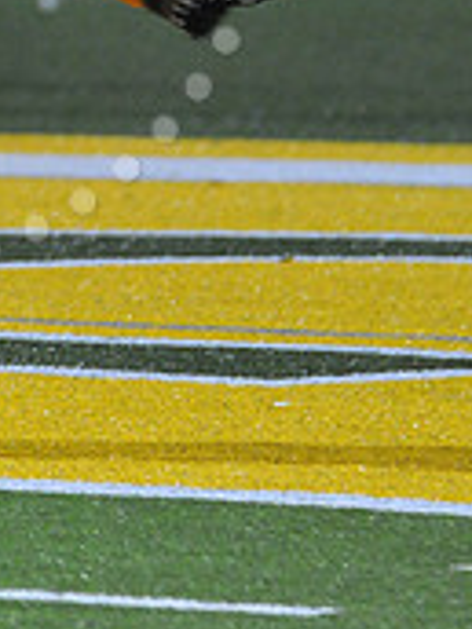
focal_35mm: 1165
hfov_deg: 1.3
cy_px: -161
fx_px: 21180
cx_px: -157
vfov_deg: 1.7
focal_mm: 360
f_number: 6
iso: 6400
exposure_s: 1/200
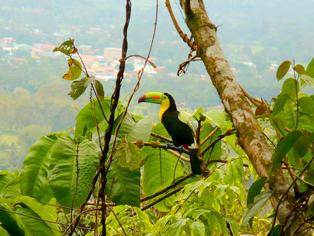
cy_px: 118
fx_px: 3013
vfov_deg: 4.5
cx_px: 157
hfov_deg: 6.0
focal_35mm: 332
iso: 100
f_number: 4.5
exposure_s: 1/100
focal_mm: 36.6
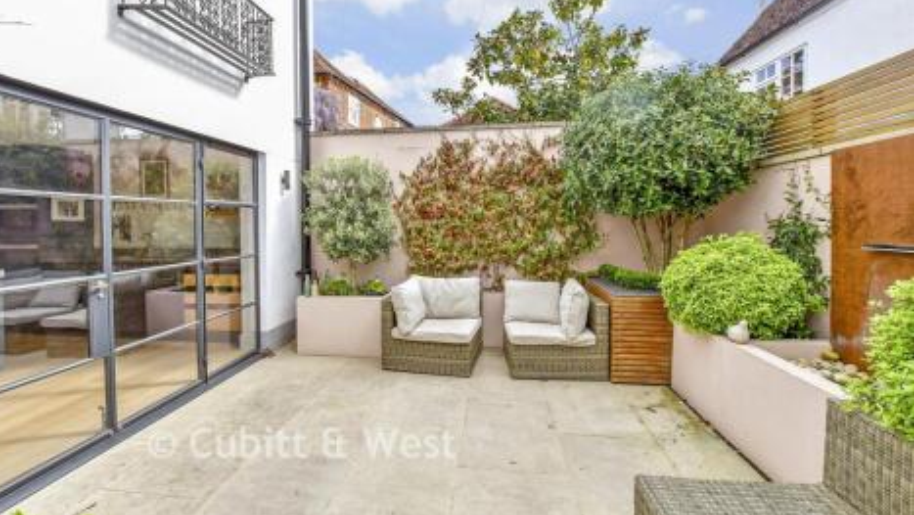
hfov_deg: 99.3
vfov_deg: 66.9
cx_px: 450
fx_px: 388
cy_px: 230
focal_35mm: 16
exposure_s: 1/250
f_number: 8
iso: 400
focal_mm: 10
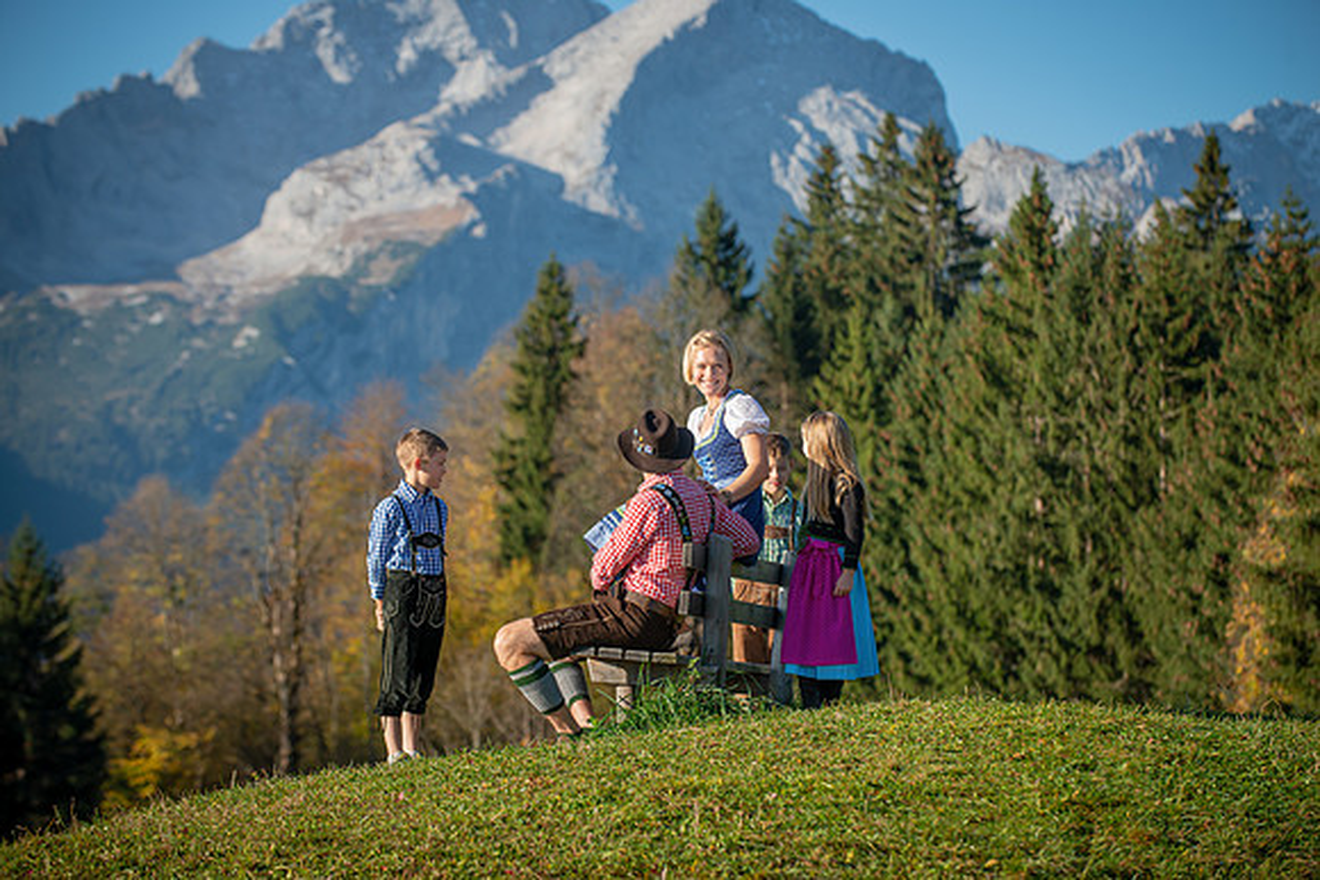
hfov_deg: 16.4
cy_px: 440
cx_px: 660
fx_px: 4584
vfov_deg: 11.0
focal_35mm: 125
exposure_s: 1/800
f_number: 5
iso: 200
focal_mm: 125
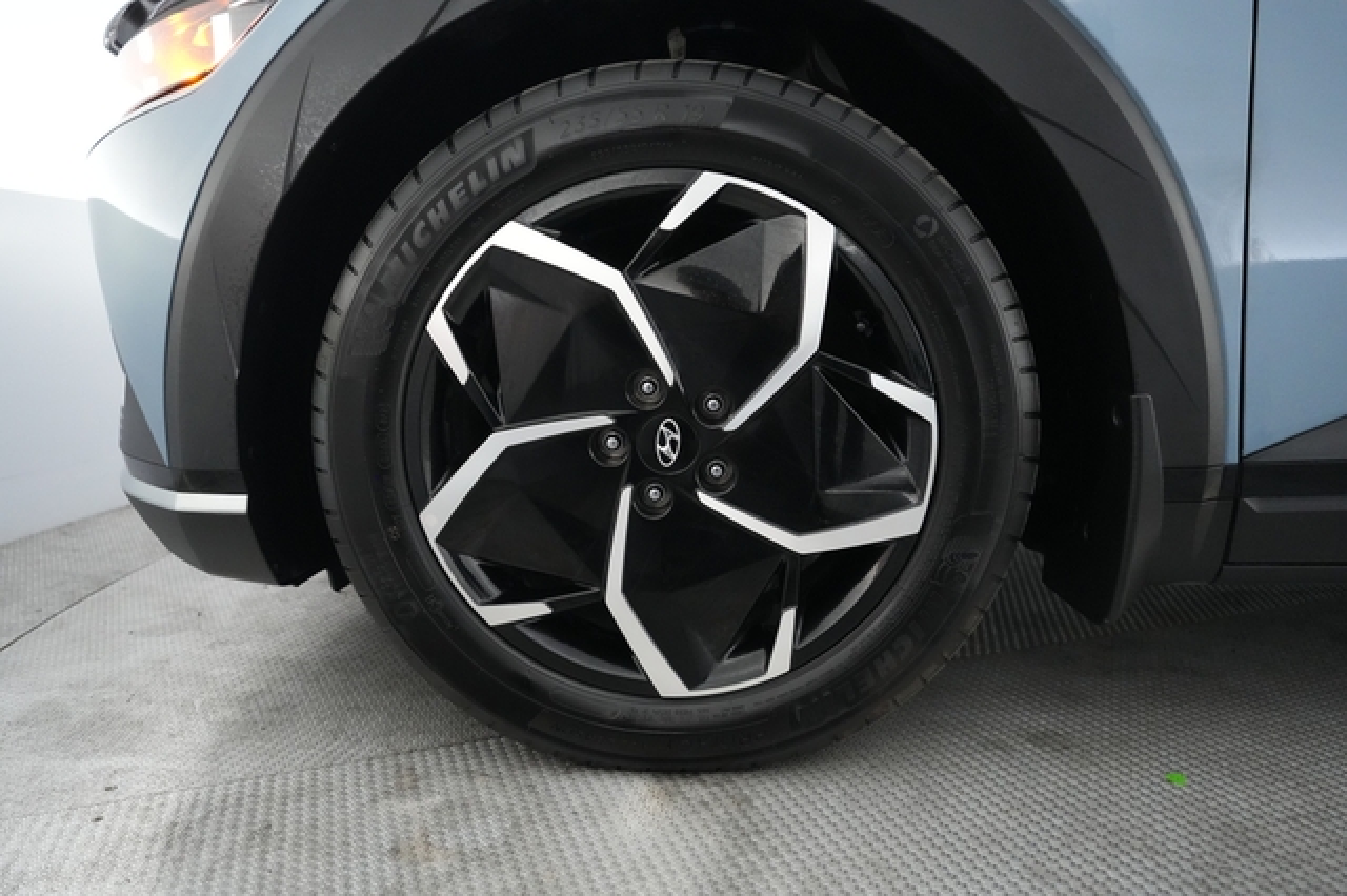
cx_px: 674
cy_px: 448
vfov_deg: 53.1
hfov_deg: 73.8
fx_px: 897
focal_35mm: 24
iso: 6400
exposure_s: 1/160
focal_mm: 24
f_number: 2.8
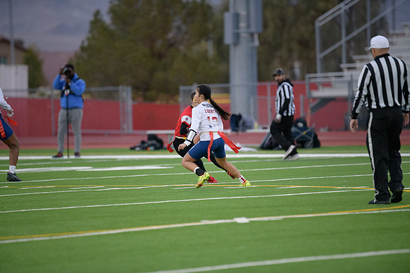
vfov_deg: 4.6
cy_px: 136
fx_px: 3417
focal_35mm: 300
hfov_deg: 6.9
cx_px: 205
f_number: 2.8
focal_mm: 300
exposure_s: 1/3200
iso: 4000
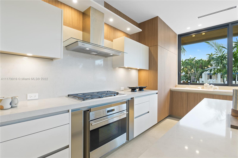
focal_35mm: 17
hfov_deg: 93.3
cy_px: 79
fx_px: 112
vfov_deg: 70.3
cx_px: 119
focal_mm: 17
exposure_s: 1.6
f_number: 5.6
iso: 100
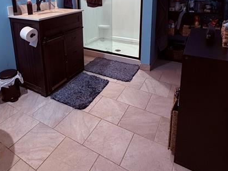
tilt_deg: -12.3
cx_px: 94
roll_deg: +1.1
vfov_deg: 49.1
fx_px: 171
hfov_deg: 66.8
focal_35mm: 26
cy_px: 28
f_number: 2.2
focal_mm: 2.22
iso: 250
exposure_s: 1/60
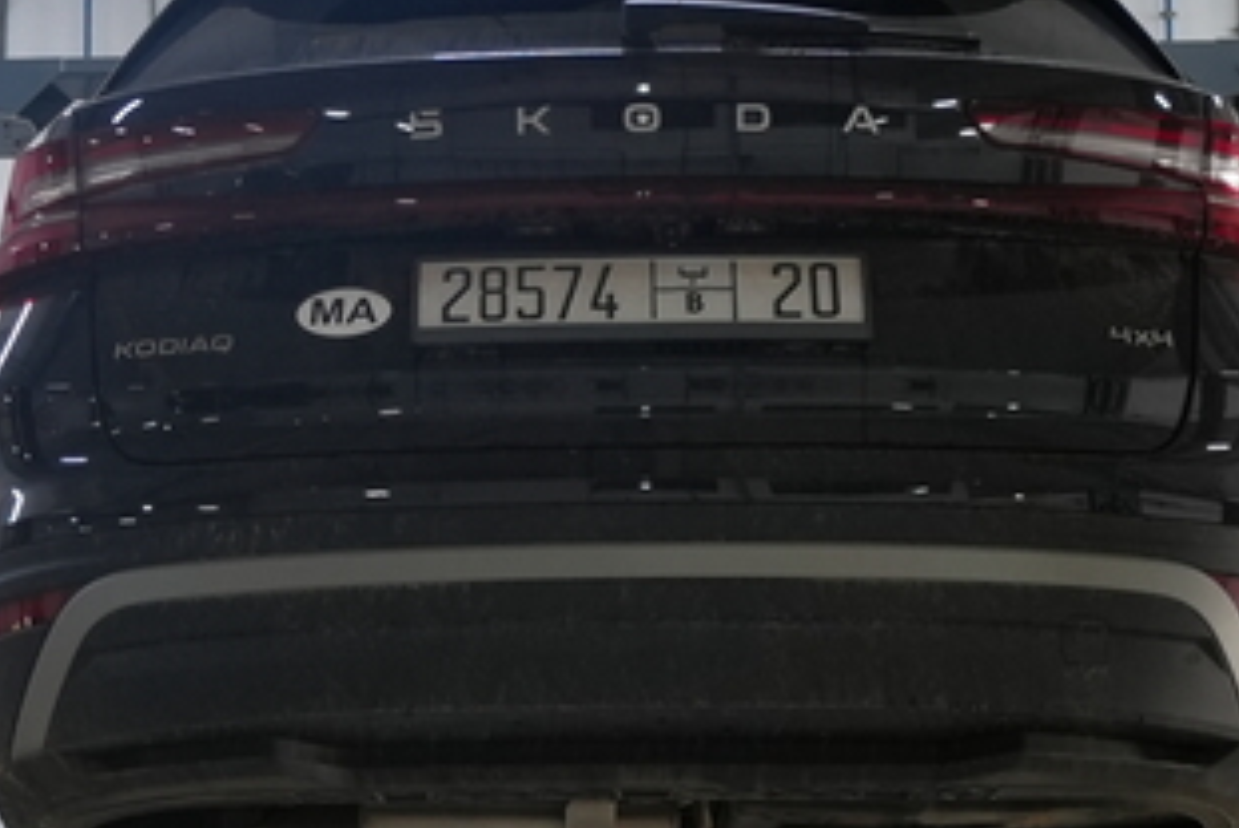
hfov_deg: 27.0
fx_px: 2584
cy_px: 979
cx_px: 570
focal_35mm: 75
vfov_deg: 17.4
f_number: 2.8
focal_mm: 22
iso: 2500
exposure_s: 1/125
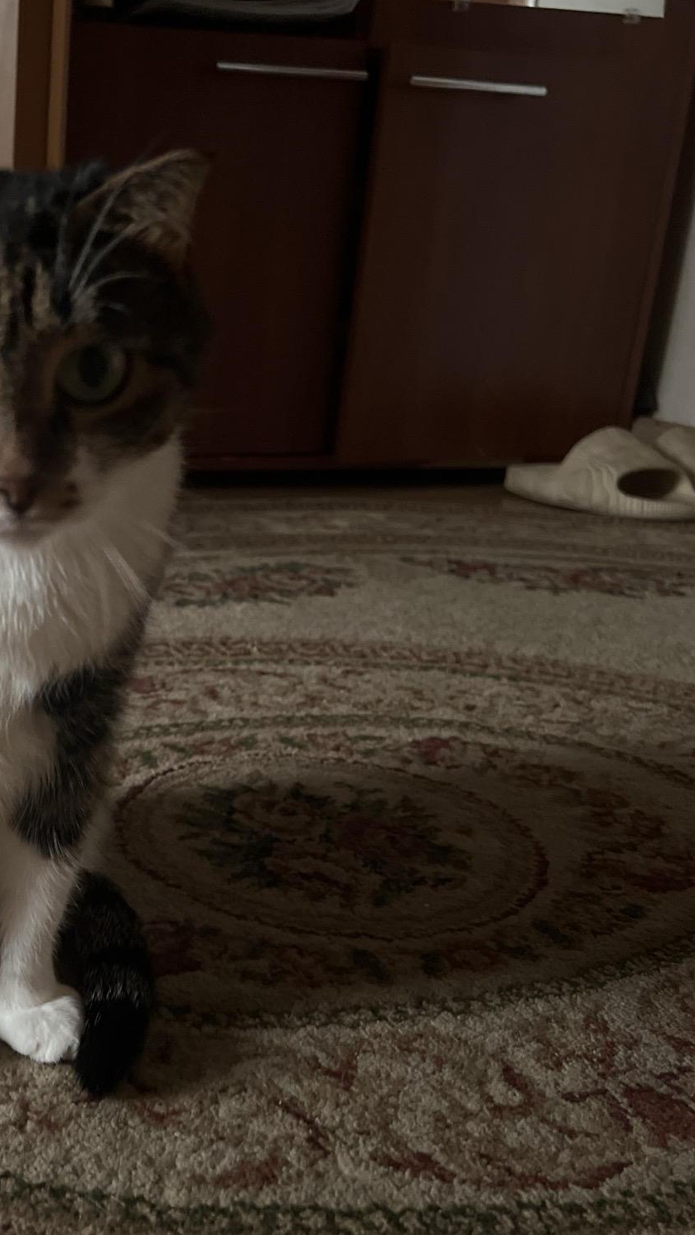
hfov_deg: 29.1
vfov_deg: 52.8
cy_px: 615
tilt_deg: -17.8
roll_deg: -1.7
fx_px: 1245
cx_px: -9
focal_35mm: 38
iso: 640
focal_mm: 5.7
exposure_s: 1/30
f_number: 1.5
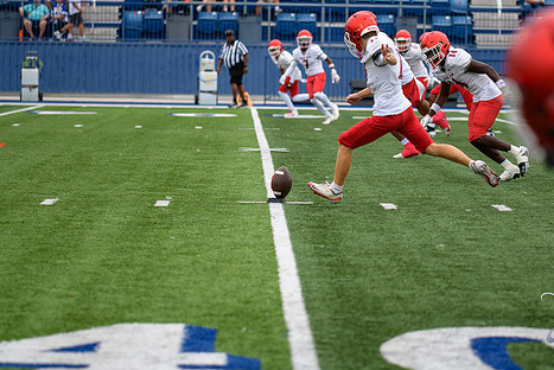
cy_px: 150
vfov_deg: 9.2
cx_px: 324
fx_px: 2294
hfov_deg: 13.8
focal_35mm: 149
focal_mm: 120
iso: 360
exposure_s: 1/1250
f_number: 2.8
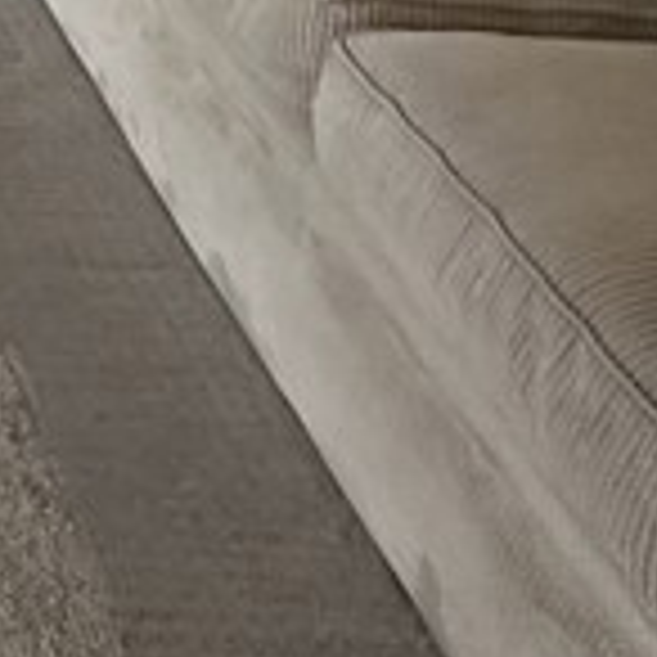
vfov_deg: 14.5
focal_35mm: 87
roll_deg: -0.7
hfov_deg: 16.0
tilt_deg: -2.4
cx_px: -621
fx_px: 1868
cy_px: -832
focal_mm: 2.22
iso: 250
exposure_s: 1/60
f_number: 2.2
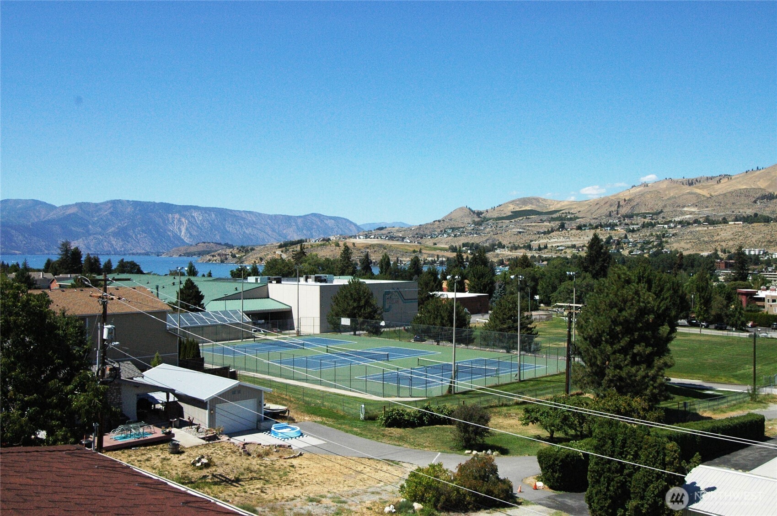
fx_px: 776
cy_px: 258
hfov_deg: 53.2
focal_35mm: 36
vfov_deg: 36.8
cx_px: 388
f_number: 8
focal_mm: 24
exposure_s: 1/4000
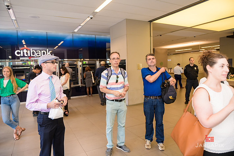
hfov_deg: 73.7
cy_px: 78
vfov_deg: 53.2
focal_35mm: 24
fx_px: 156
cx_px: 117
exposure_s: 1/125
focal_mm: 24
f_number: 3.2
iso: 400
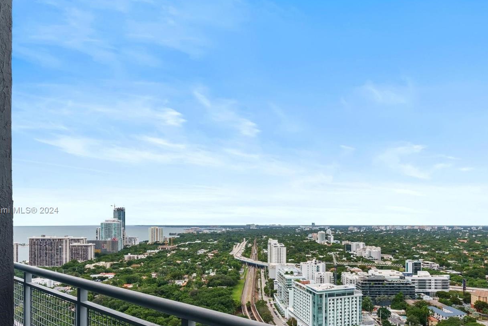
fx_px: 285
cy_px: 211
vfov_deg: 58.5
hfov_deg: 81.2
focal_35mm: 21
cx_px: 250
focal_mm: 16
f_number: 13
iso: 100
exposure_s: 1/60
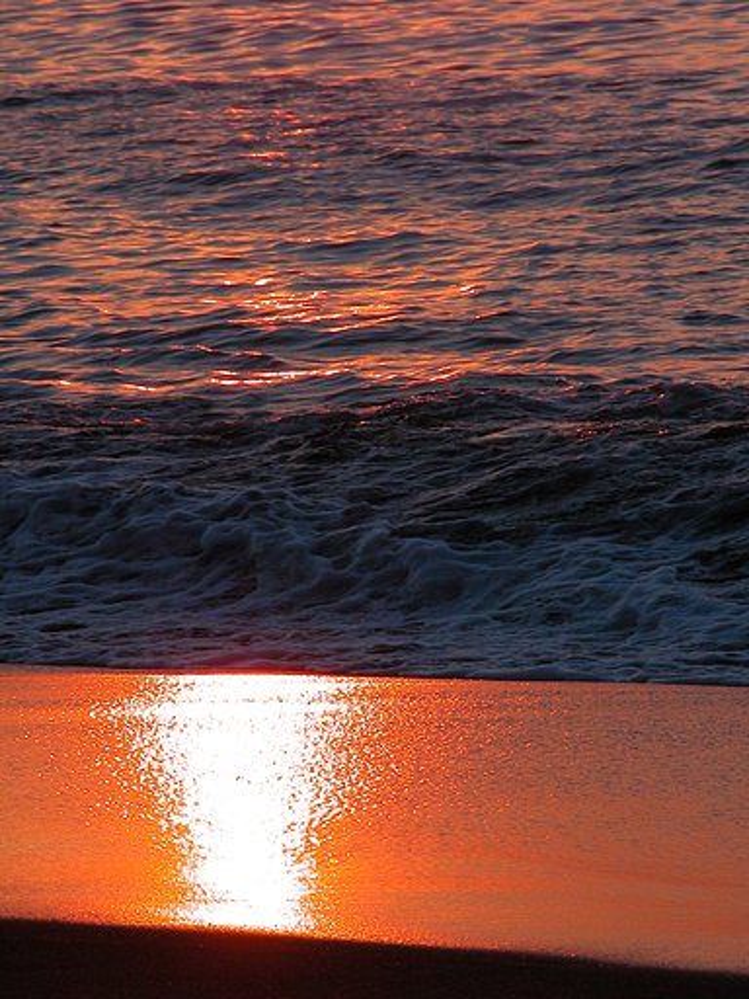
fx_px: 8078
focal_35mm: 280
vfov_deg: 7.1
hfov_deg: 5.3
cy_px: 500
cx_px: 374
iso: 200
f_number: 7.4
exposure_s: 1/235
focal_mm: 71.2
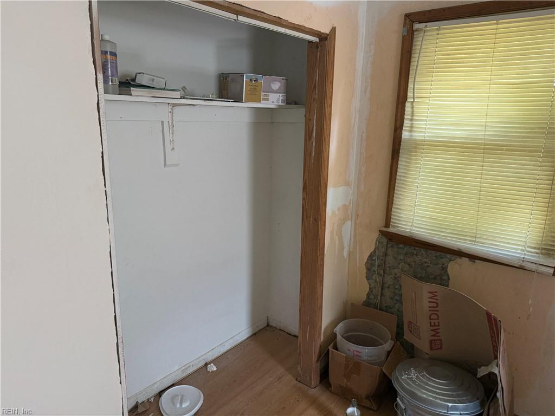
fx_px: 385
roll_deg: -2.4
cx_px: 278
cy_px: 208
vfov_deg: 56.8
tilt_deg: -12.8
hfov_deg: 71.6
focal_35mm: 24
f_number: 1.78
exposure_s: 1/74
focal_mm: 6.76
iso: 200
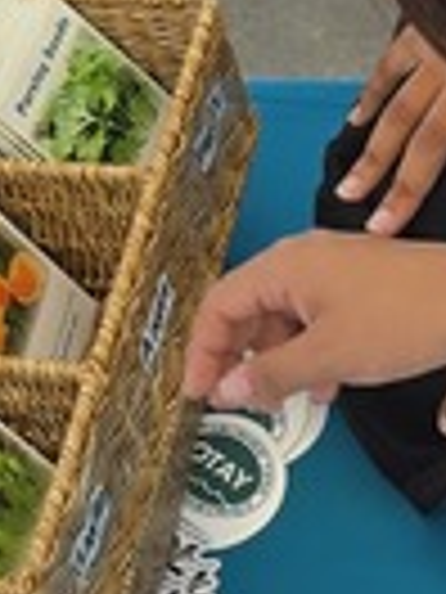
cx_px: -509
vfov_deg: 10.6
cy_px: -374
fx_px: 3075
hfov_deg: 7.9
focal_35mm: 179
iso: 12
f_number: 1.7
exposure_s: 1/272
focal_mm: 6.3
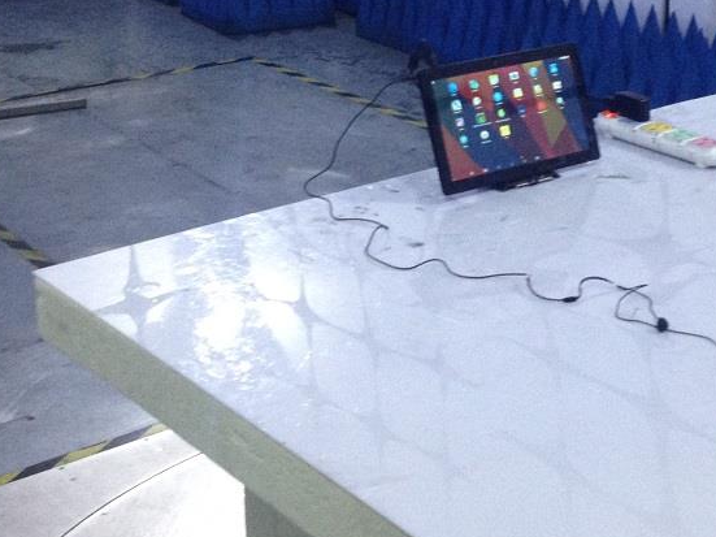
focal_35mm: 83
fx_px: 1716
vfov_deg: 17.6
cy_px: 112
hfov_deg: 23.5
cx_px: 460
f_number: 2.4
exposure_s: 1/20
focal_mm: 4.28
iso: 160
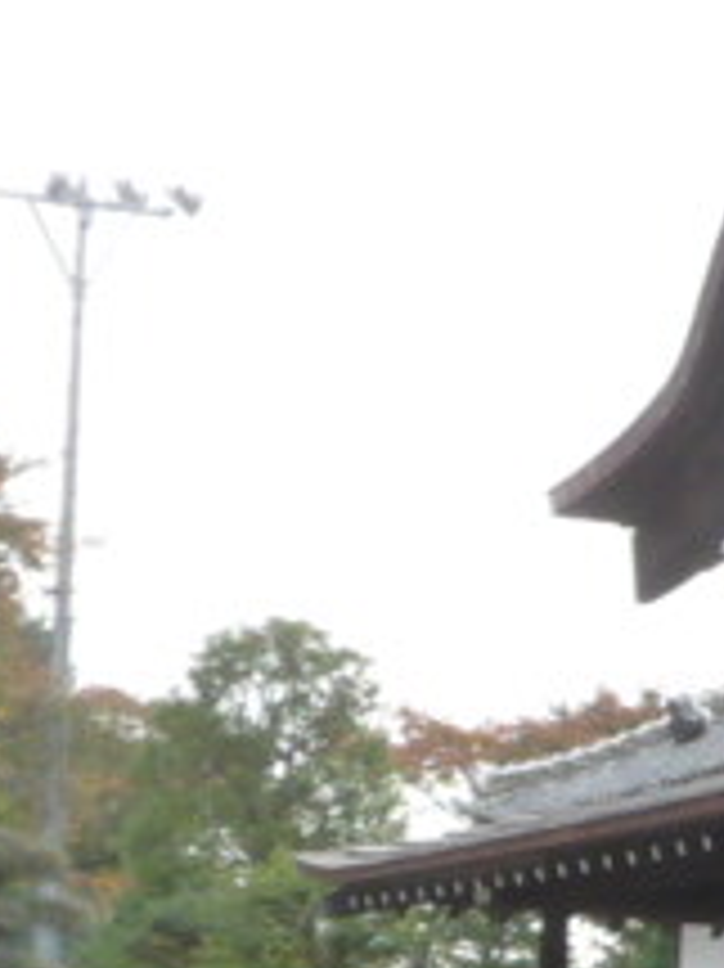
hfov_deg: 9.4
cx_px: 1376
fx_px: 4159
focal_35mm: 149
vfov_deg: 13.2
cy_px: 851
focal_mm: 5
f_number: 3.4
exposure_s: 1/200
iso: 160
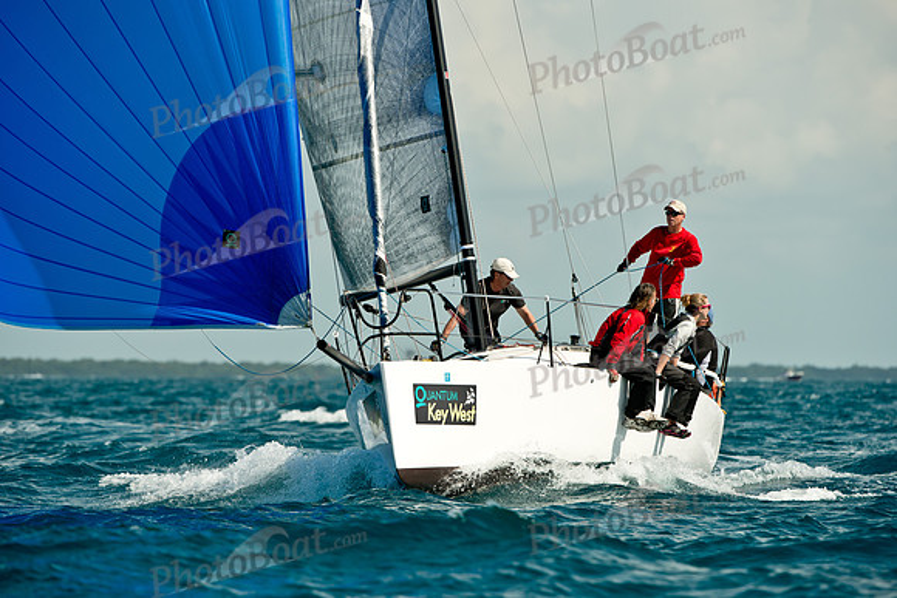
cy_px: 296
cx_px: 451
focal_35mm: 354
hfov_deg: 5.8
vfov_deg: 3.9
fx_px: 8830
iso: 400
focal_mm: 340
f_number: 9
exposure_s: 1/1600
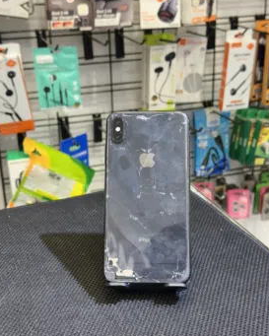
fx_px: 547
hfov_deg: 27.6
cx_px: 142
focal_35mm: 55
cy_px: 168
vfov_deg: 34.1
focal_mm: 6.86
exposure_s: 1/96
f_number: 1.78
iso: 80
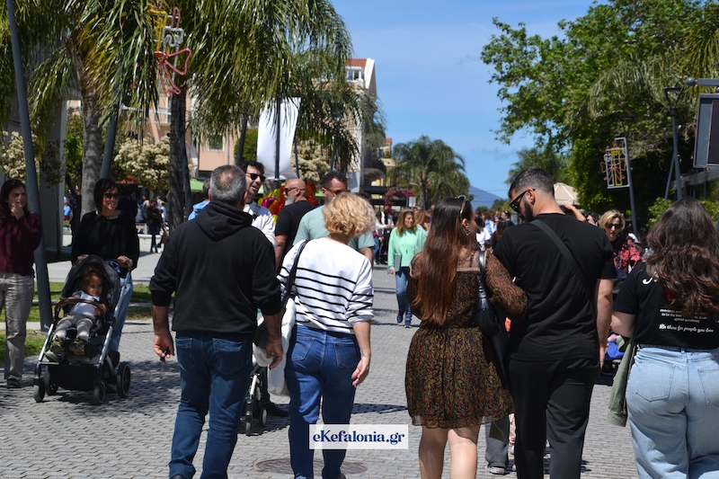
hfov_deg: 26.0
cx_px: 360
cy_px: 240
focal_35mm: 78
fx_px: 1557
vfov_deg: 17.5
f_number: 8
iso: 100
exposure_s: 1/250
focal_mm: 52
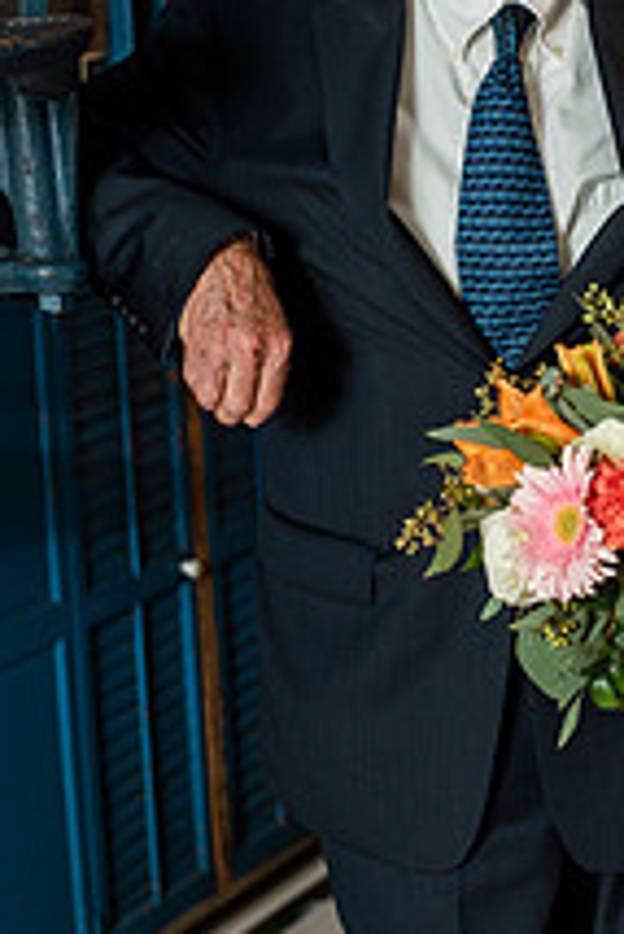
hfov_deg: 12.9
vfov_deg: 19.3
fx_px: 2725
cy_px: 236
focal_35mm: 105
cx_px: 615
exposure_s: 1/80
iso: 400
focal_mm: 50
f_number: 3.2
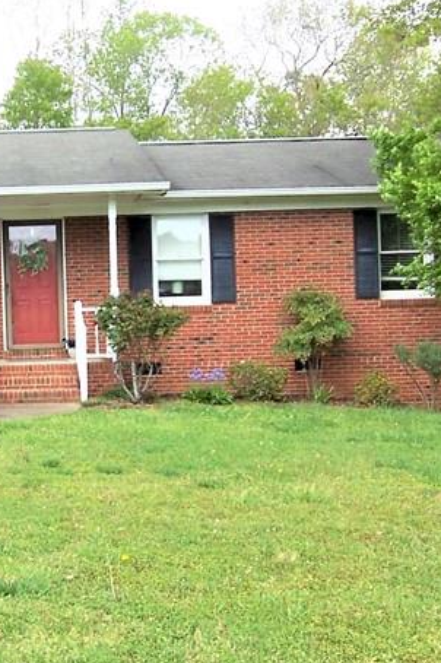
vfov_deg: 36.9
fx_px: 994
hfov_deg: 24.2
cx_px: 26
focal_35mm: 54
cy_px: 321
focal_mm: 3.8
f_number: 5.6
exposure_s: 1/100
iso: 64
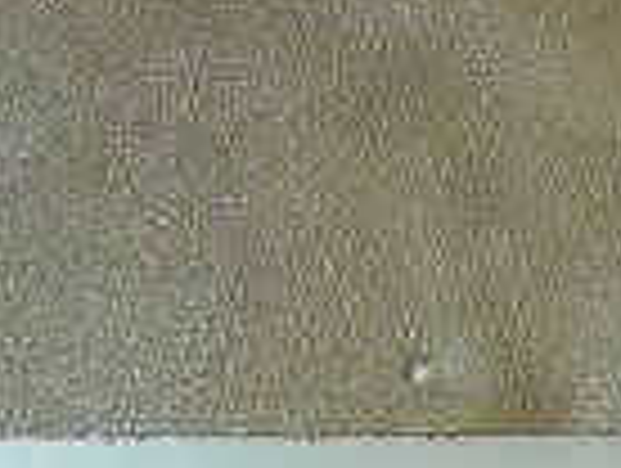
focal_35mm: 142
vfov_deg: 10.3
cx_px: 608
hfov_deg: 13.7
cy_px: -104
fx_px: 2552
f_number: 3.8
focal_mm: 9.1
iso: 500
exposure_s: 1/13
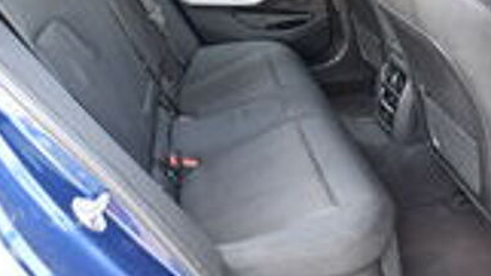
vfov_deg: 30.2
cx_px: 268
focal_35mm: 39
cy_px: 92
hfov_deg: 51.5
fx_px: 508
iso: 800
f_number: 3.5
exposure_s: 1/60
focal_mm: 20
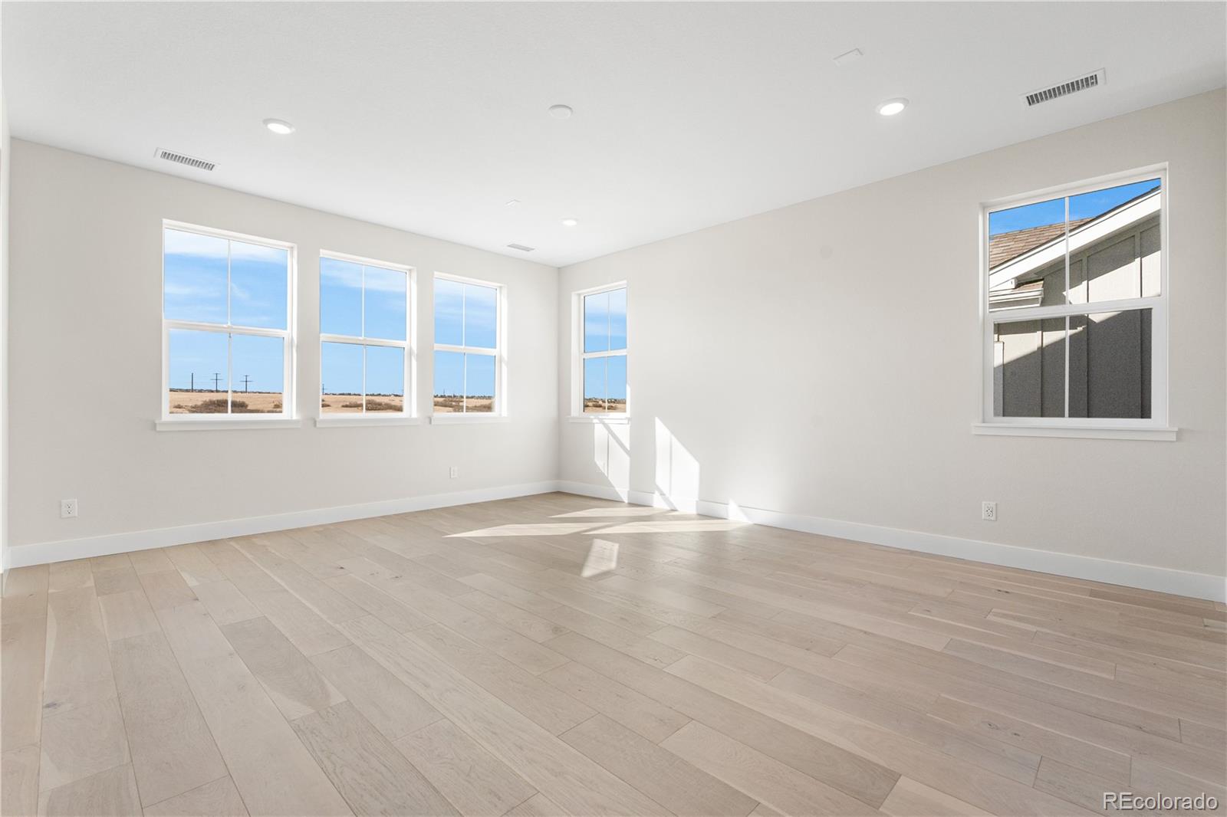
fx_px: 545
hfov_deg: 96.7
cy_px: 408
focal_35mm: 16
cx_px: 614
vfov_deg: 73.7
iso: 500
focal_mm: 16
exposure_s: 1/200
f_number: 8
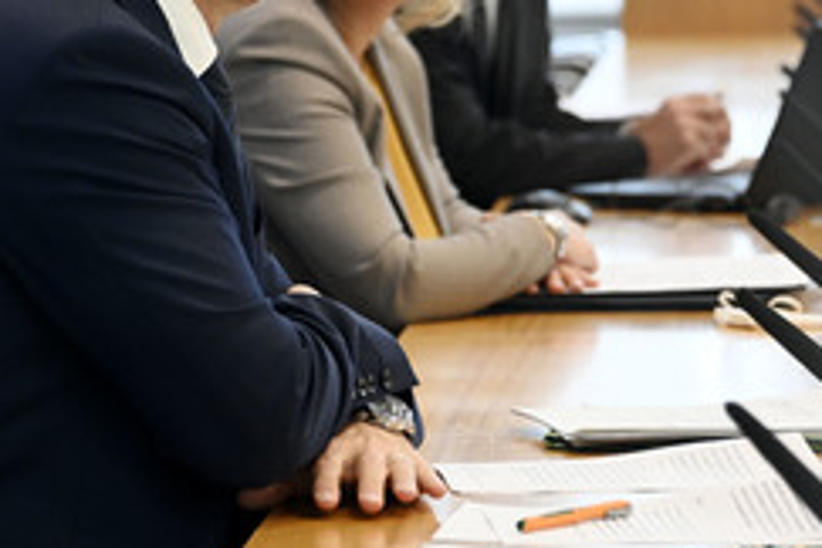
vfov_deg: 4.6
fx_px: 6781
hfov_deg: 6.9
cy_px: 74
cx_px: 272
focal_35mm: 297
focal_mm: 160
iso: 4000
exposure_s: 1/640
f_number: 5.6
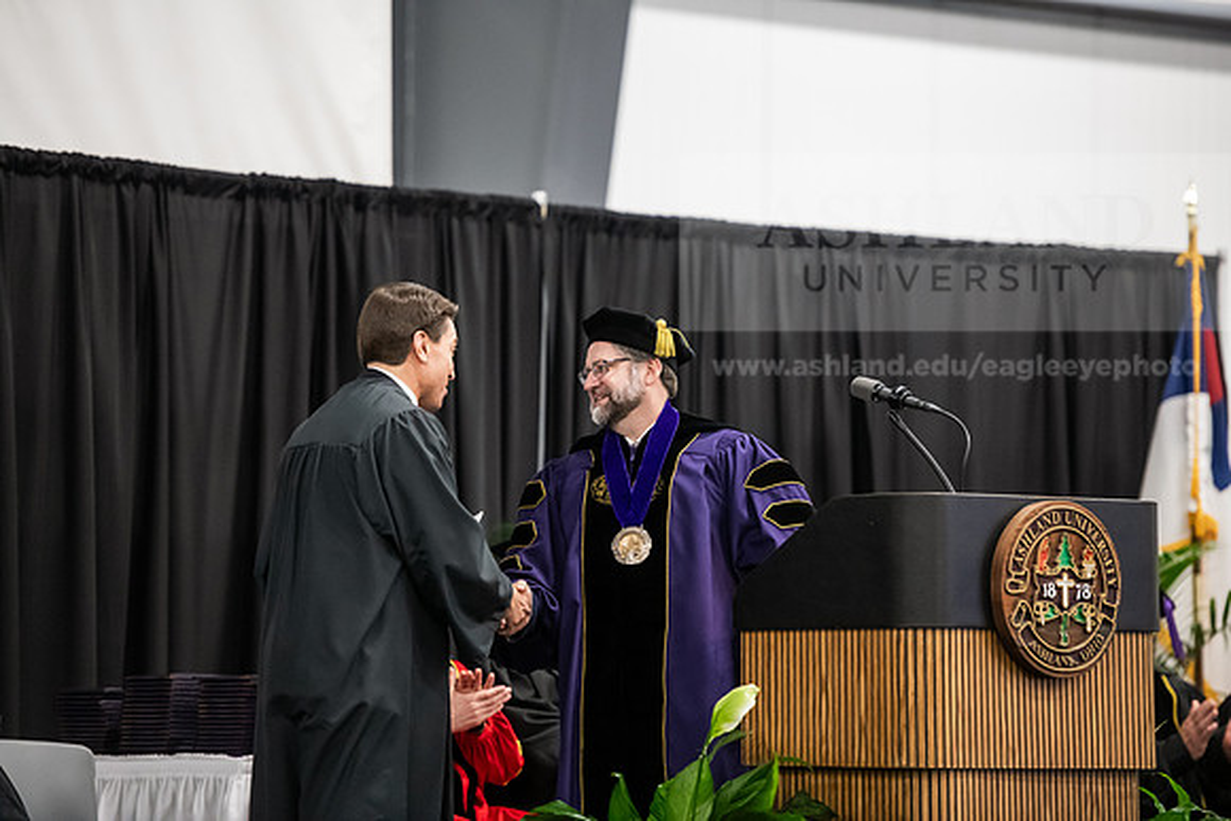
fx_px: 6156
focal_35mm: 180
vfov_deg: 7.6
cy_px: 410
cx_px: 616
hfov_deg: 11.4
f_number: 3.2
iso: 4000
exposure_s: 1/200
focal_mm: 180
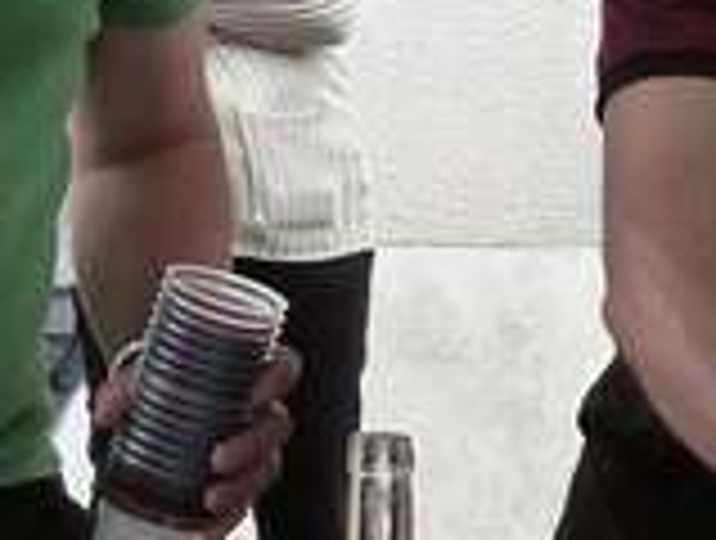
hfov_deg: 6.4
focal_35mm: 302
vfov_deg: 4.9
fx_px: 6261
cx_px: 1297
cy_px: 76
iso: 160
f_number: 3.6
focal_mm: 8.5
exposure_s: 1/100
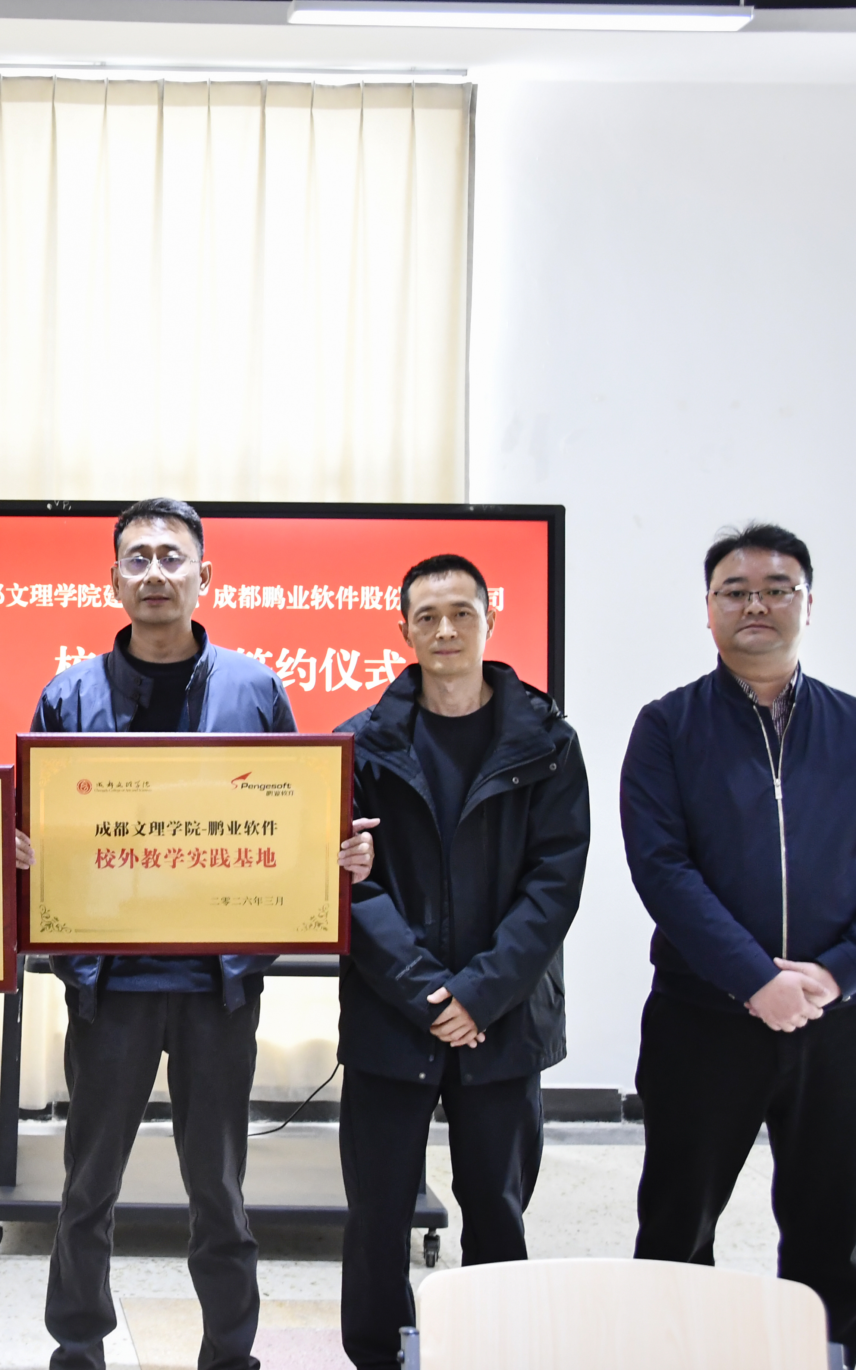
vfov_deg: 39.6
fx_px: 1904
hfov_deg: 24.1
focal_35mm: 51
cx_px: -19
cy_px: 691
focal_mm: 22
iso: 2000
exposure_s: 1/125
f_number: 5.6
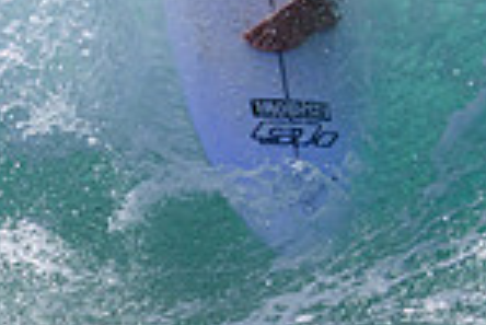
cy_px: -298
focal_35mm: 1766
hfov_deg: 1.2
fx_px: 23864
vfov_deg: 0.8
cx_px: 454
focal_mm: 380
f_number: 11
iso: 720
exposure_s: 1/2000
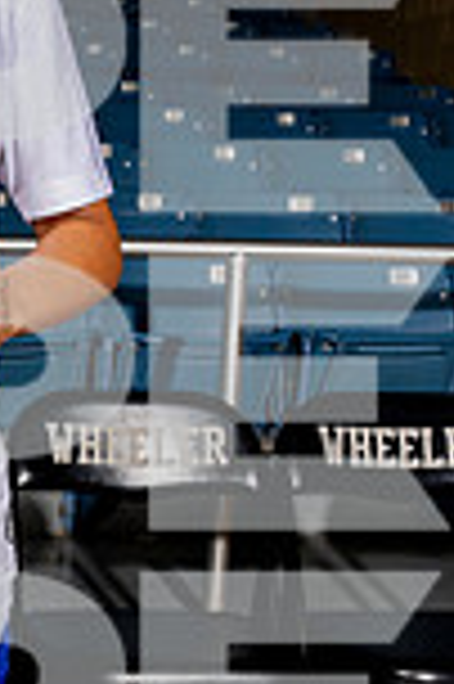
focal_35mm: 71
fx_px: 1346
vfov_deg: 28.4
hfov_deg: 17.3
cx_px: -216
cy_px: 396
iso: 250
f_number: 7.1
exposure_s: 1/125
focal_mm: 24
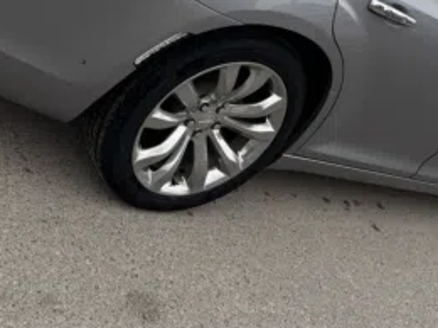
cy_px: -29
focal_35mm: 59
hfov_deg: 32.7
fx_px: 747
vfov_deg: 23.4
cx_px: 234
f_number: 1.78
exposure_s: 1/1721
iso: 80
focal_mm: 6.76
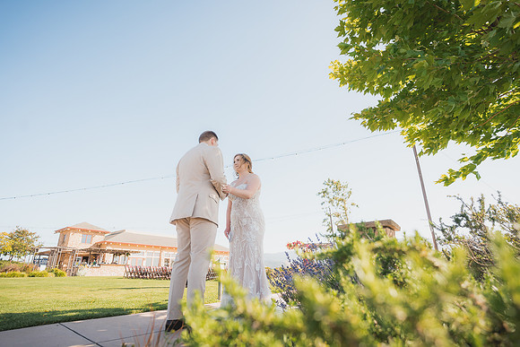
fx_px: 260
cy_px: 174
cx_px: 260
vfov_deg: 67.4
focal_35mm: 18
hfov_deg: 90.0
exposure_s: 1/640
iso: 125
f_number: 2.8
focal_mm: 18
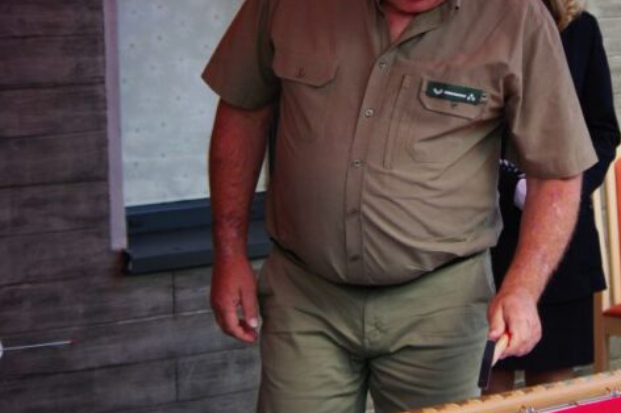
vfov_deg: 11.2
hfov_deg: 16.7
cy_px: 116
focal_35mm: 122
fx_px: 2103
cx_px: 463
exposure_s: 1/350
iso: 200
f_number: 4.5
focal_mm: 50
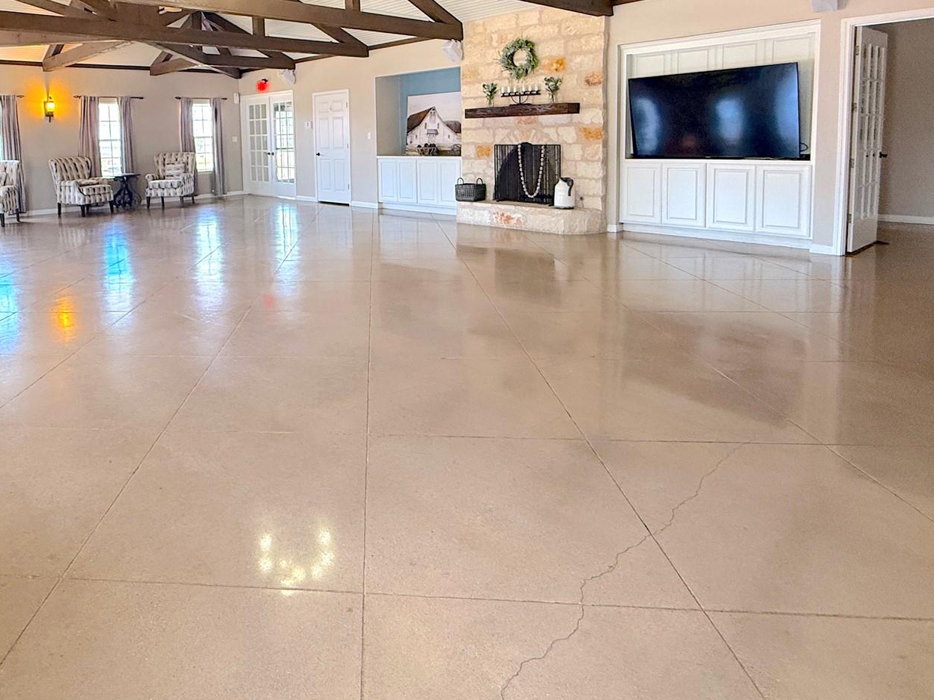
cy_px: 181
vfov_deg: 56.2
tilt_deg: -3.6
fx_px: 621
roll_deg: +2.2
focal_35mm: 23
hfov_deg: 71.9
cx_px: 316
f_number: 2.2
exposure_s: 1/120
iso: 250
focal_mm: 2.22
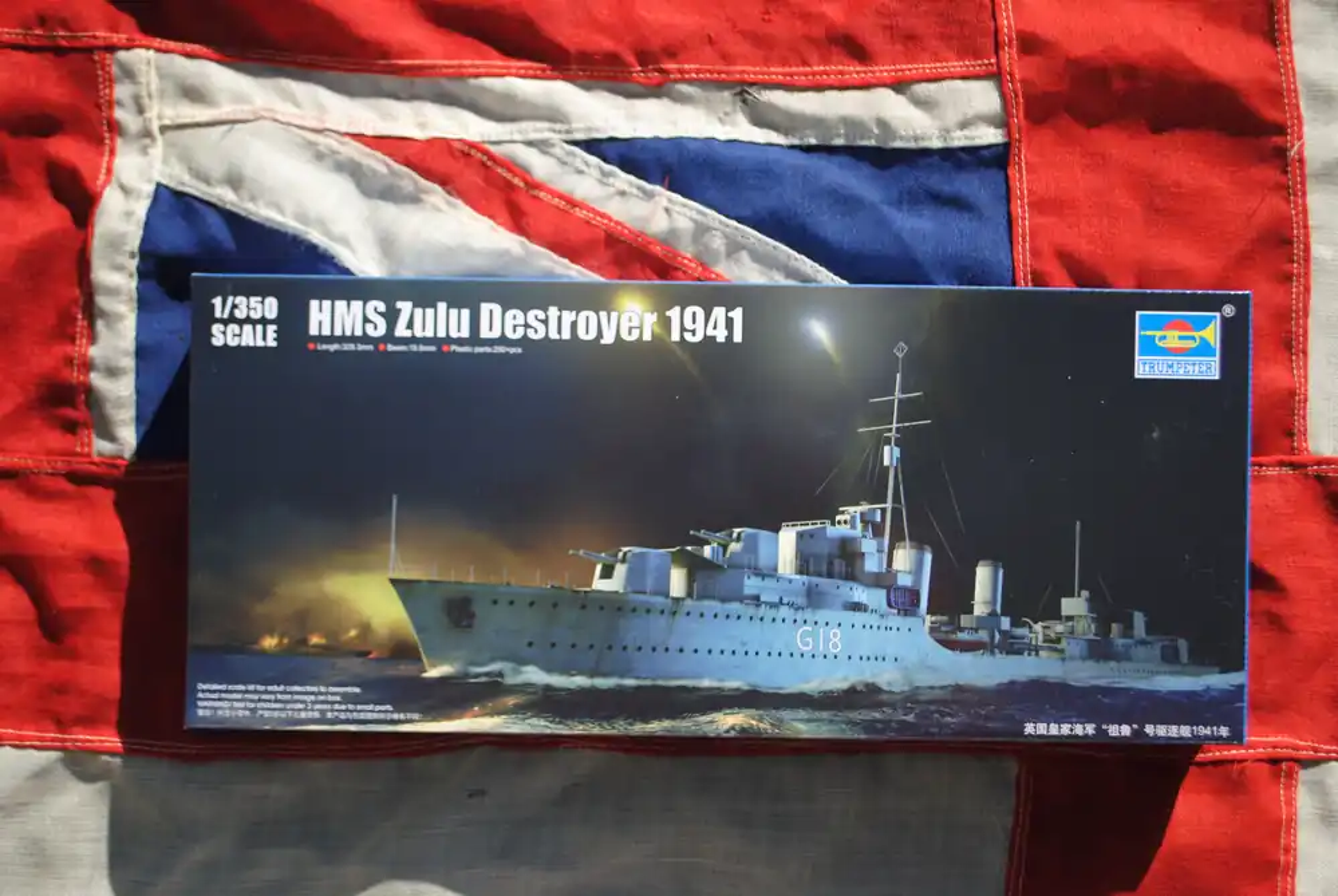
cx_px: 669
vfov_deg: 28.2
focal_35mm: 48
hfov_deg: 41.1
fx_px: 1786
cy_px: 448
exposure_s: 1/500
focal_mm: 32
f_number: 4.8
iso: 100
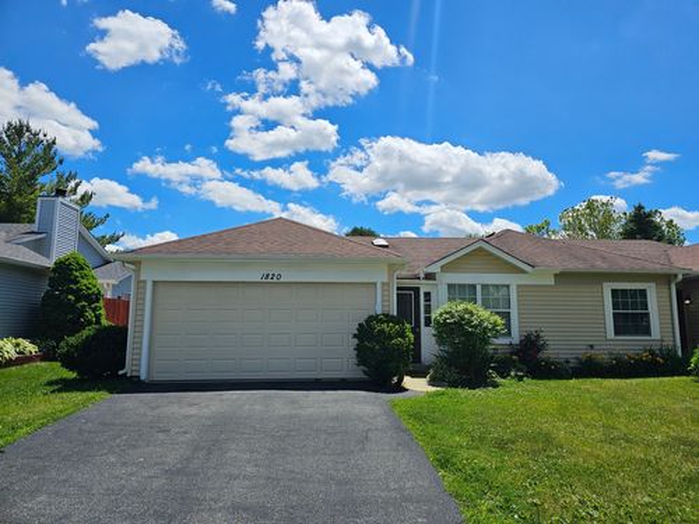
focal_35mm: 23
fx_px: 464
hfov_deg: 73.9
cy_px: 262
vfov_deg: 58.9
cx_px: 350
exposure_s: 1/1304
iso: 10
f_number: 1.7
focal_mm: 6.3
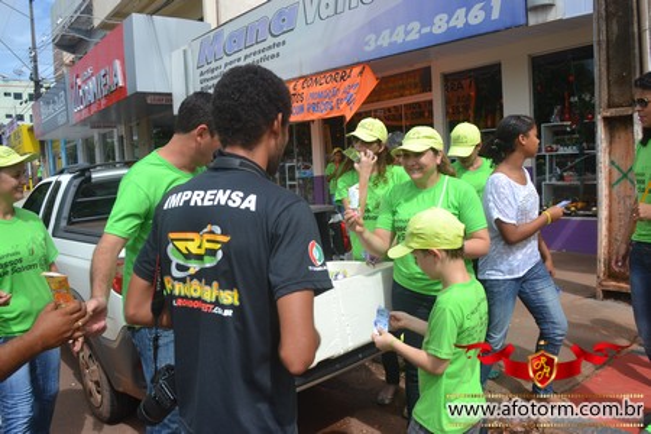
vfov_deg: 43.6
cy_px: 217
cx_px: 326
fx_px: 542
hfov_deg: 61.9
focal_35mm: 30
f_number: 9
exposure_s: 1/320
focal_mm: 20
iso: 100
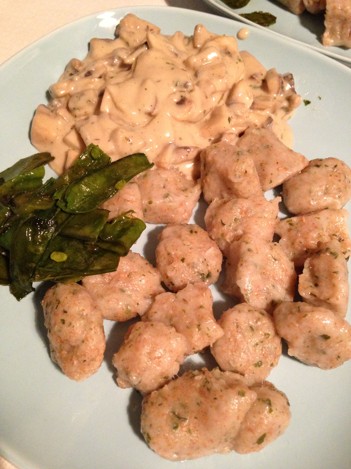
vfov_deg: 55.4
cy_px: 234
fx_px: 446
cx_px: 176
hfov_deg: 42.9
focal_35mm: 33
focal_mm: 4.13
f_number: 2.4
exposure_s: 1/15
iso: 400
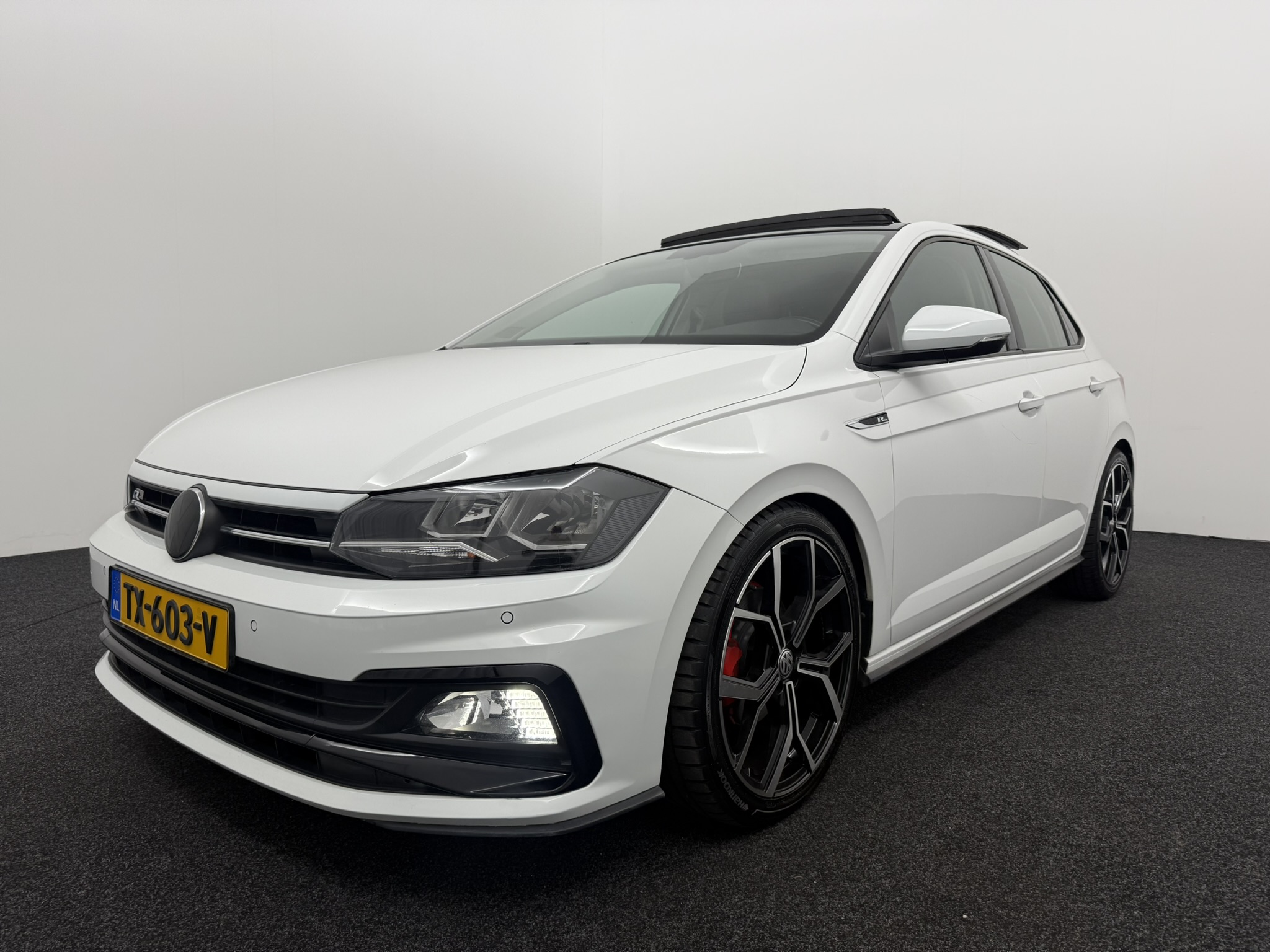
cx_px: 635
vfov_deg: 56.8
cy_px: 476
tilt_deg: -6.1
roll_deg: -0.1
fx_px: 881
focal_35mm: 24
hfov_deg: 71.6
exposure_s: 1/100
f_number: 1.78
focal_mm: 6.76
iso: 64
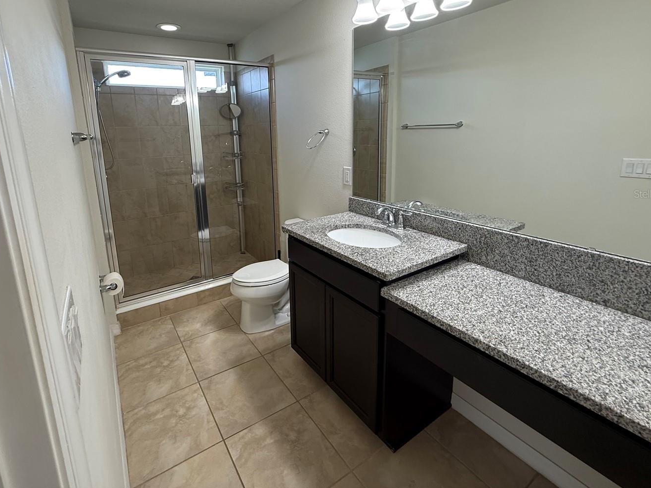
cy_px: 194
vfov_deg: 73.8
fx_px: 320
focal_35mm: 17
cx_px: 285
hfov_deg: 90.6
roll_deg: +3.5
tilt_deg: -10.6
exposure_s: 1/120
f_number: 2.2
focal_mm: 2.22
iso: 100
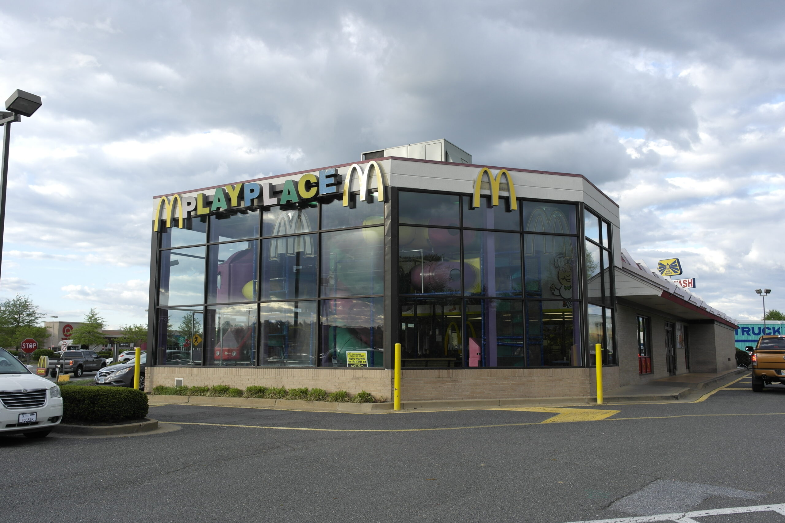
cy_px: 262
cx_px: 392
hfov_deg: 61.9
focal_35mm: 30
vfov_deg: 43.6
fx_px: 654
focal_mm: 20
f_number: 5
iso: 100
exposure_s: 1/160
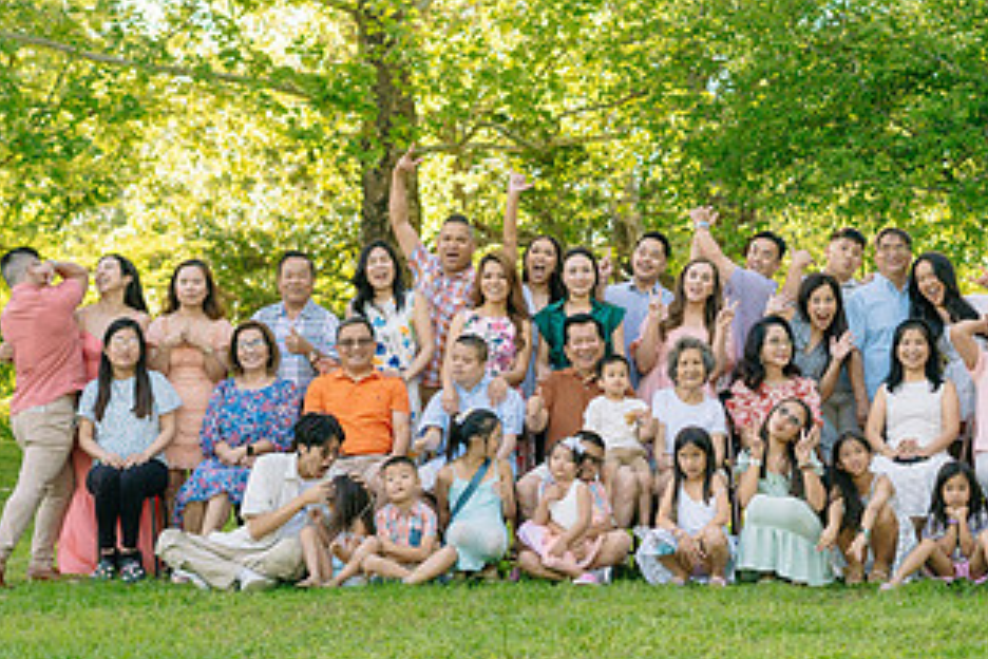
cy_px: 230
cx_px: 754
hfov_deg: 21.7
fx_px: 2552
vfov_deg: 14.7
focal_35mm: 93
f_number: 3.2
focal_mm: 50
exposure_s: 1/2000
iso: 500
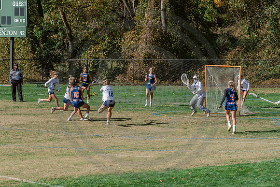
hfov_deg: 12.9
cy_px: 85
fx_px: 1238
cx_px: 100
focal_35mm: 159
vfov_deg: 8.6
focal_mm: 122
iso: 250
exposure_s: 1/800
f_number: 7.1
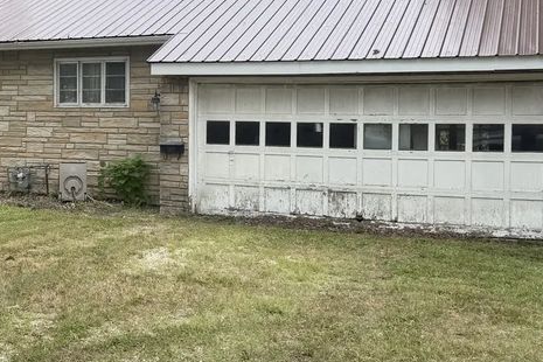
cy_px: 126
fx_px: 830
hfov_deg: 34.5
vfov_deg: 24.5
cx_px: 67
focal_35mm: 55
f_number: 1.78
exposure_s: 1/1005
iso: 100
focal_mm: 6.76
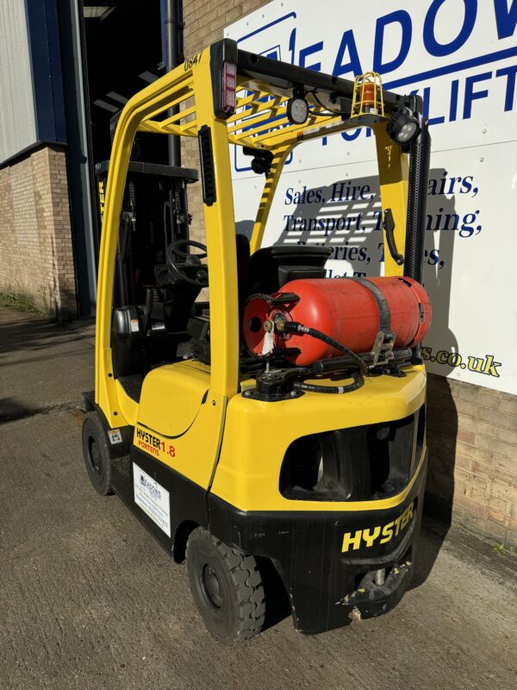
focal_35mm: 24
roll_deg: -0.4
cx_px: 258
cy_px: 345
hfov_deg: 56.8
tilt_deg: -12.8
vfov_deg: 71.6
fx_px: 478
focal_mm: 6.76
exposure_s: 1/9009
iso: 80
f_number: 1.78
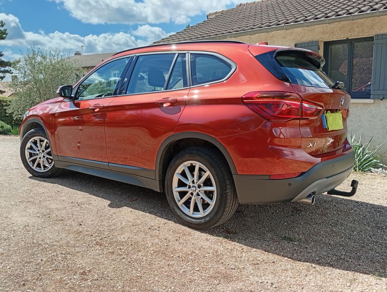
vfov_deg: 48.3
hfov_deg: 61.6
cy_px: 146
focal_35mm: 29
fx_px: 325
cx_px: 194
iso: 50
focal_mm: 3.98
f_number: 1.8
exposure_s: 1/215
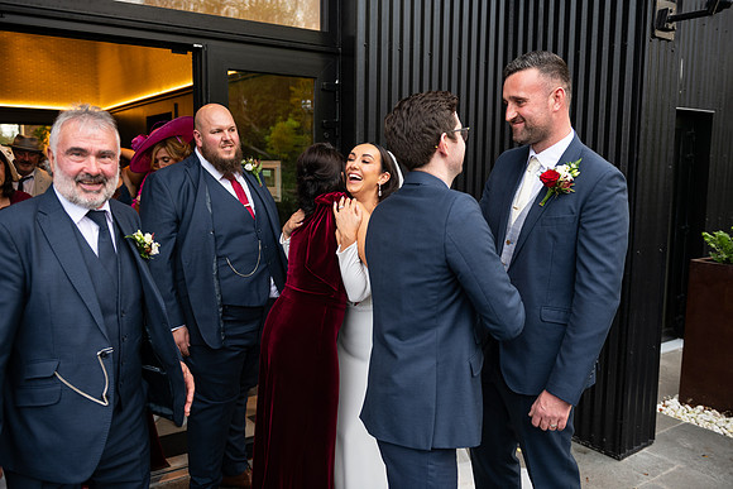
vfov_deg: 41.1
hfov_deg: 58.7
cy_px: 244
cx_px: 366
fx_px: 652
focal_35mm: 32
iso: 320
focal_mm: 32
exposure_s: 1/160
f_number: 3.5
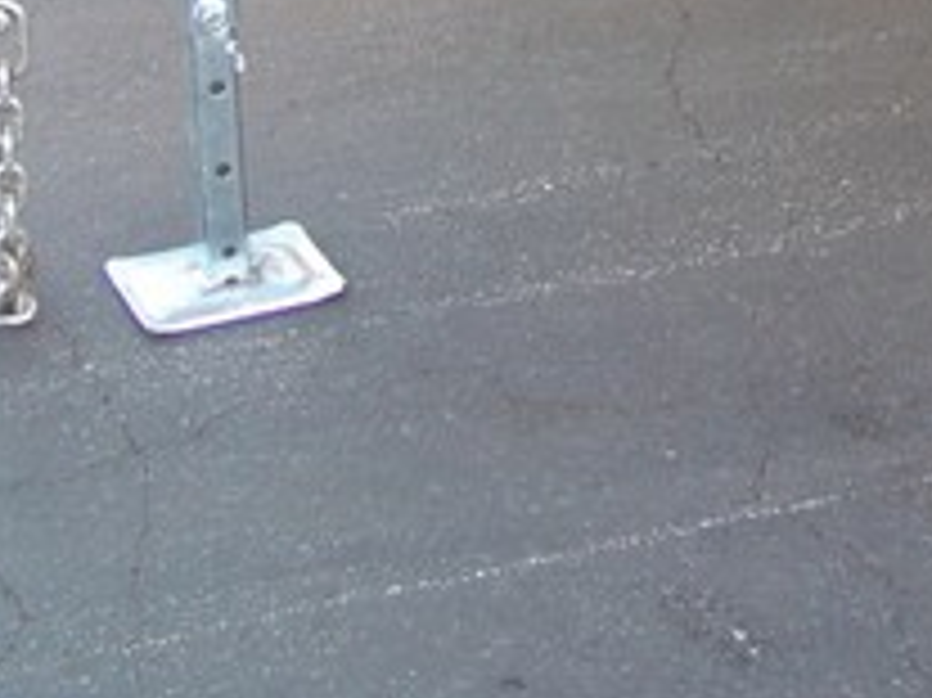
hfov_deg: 15.9
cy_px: -277
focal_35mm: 122
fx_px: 3283
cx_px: 914
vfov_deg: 11.7
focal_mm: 5.85
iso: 72
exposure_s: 1/50
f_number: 2.8
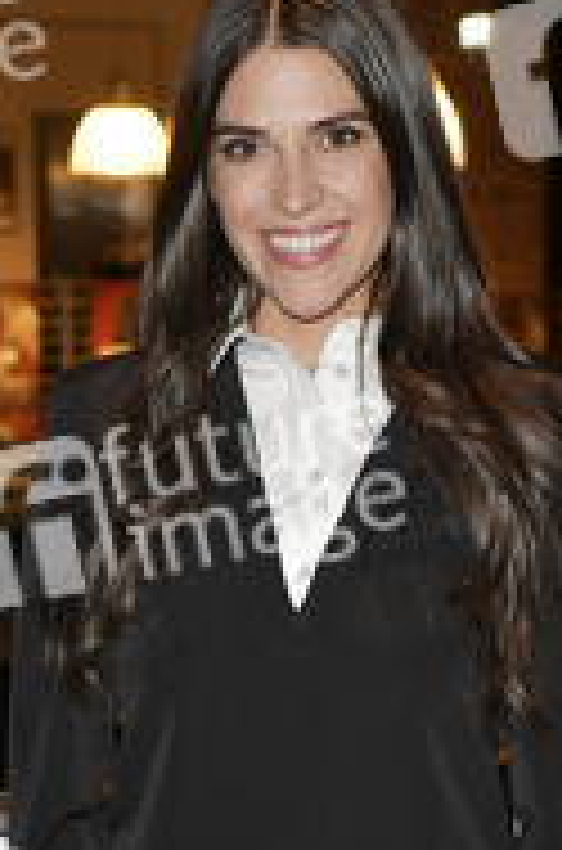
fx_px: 2496
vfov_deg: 19.1
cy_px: 729
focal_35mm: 106
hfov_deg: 12.8
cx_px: 306
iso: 1600
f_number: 5.6
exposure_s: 1/160
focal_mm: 50
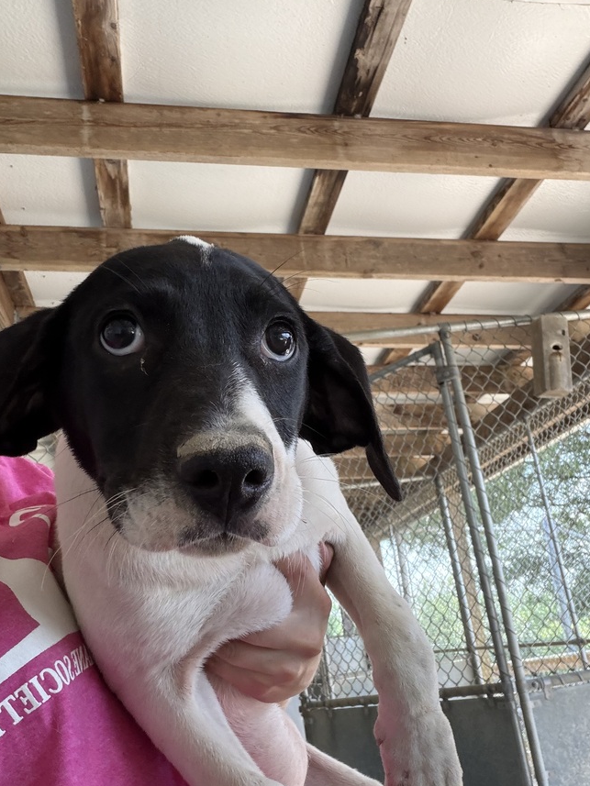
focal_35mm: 35
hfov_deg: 40.7
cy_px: 389
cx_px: 311
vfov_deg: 52.6
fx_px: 795
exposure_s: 1/117
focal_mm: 2.71
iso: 80
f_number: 1.9
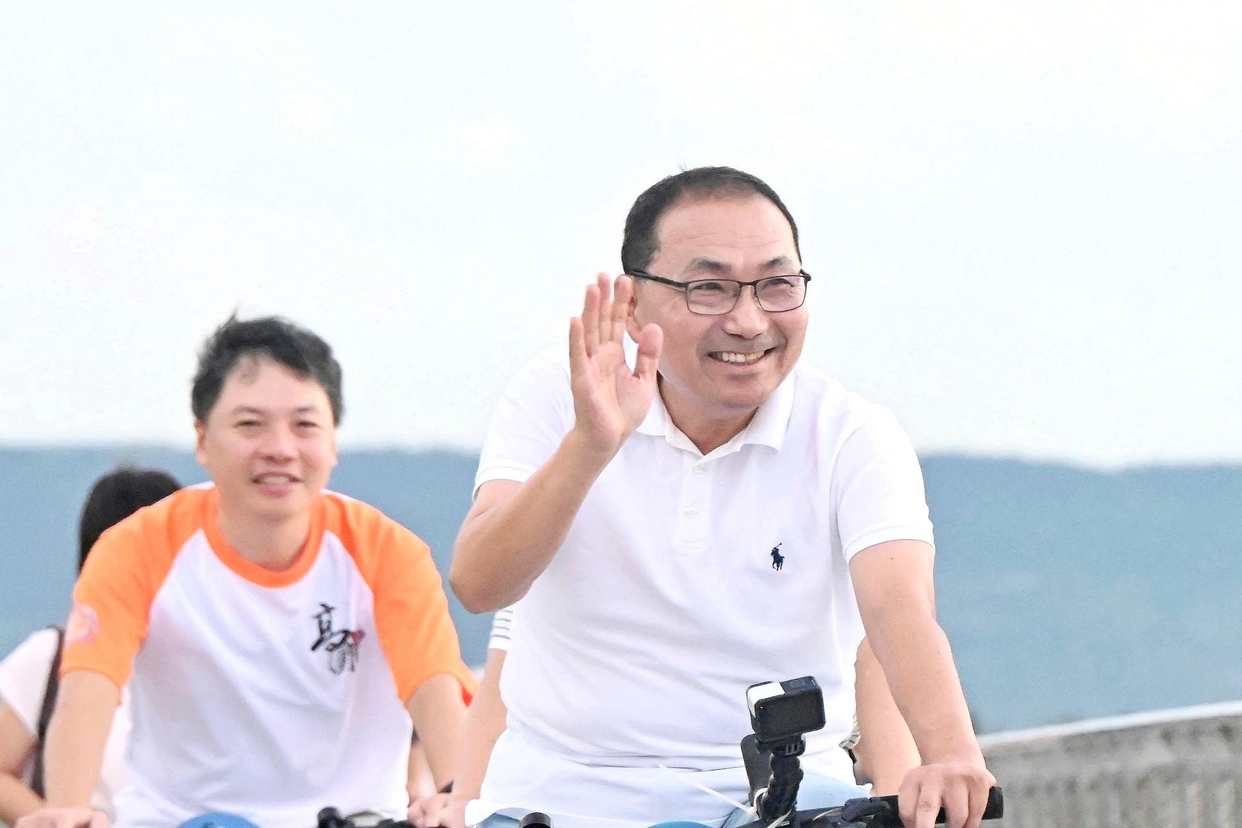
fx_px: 11693
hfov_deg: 6.1
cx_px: 649
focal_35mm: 339
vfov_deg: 4.1
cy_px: 601
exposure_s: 1/250
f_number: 9
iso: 5000
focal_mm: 200
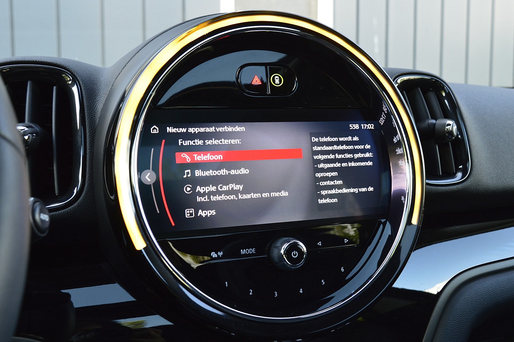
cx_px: 257
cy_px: 171
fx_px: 514
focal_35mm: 36
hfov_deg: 53.2
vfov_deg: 36.8
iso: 800
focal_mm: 24
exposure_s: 1/60
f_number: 7.1
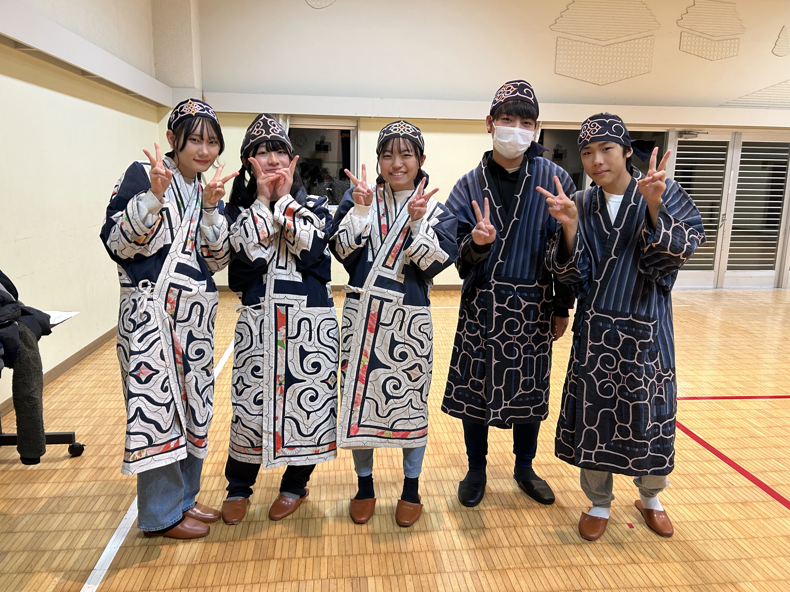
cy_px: 296
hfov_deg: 67.3
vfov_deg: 53.1
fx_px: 593
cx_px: 395
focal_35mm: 26
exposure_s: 1/50
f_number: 1.5
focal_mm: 5.7
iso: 160
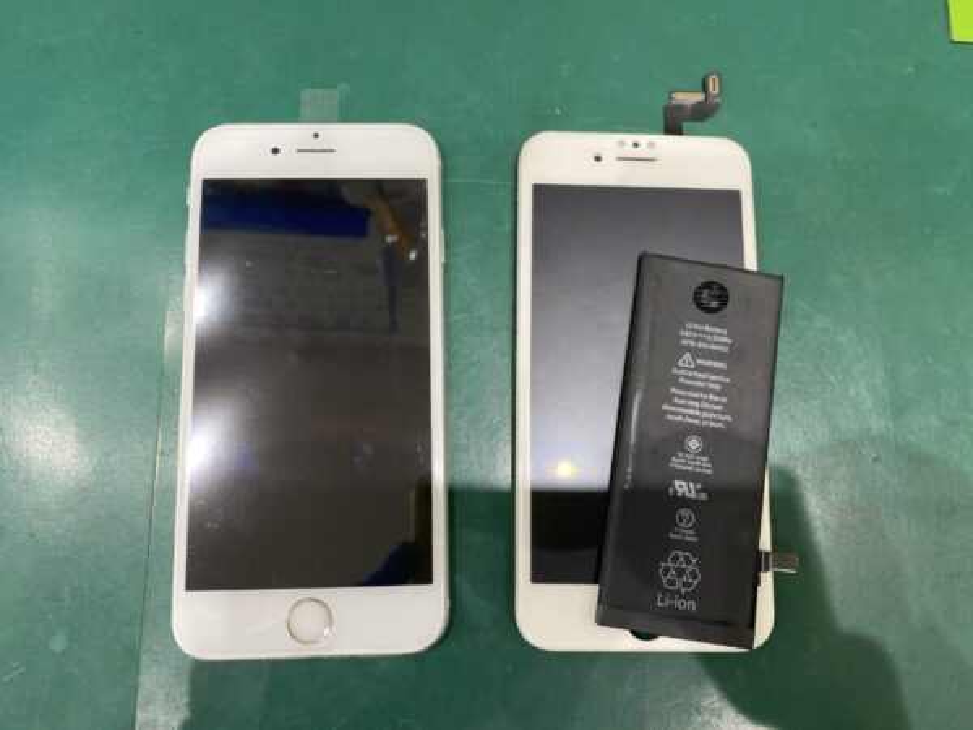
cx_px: 486
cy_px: 365
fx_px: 731
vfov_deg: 53.1
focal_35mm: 26
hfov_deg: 67.3
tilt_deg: -80.3
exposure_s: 1/100
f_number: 1.8
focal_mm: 4.25
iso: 125
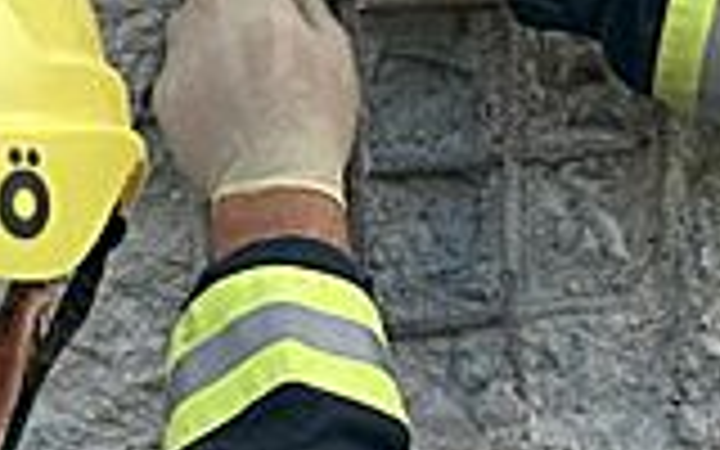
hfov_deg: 18.3
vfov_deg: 11.4
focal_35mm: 114
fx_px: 2237
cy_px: 90
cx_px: 320
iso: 80
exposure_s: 1/77
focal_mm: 3.99
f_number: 1.8
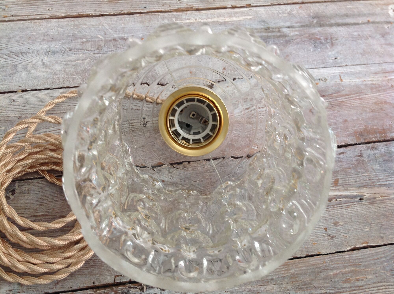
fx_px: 398
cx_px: 197
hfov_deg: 52.7
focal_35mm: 35
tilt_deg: -60.1
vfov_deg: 40.6
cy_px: 147
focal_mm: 4.28
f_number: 2.4
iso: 50
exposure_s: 1/15
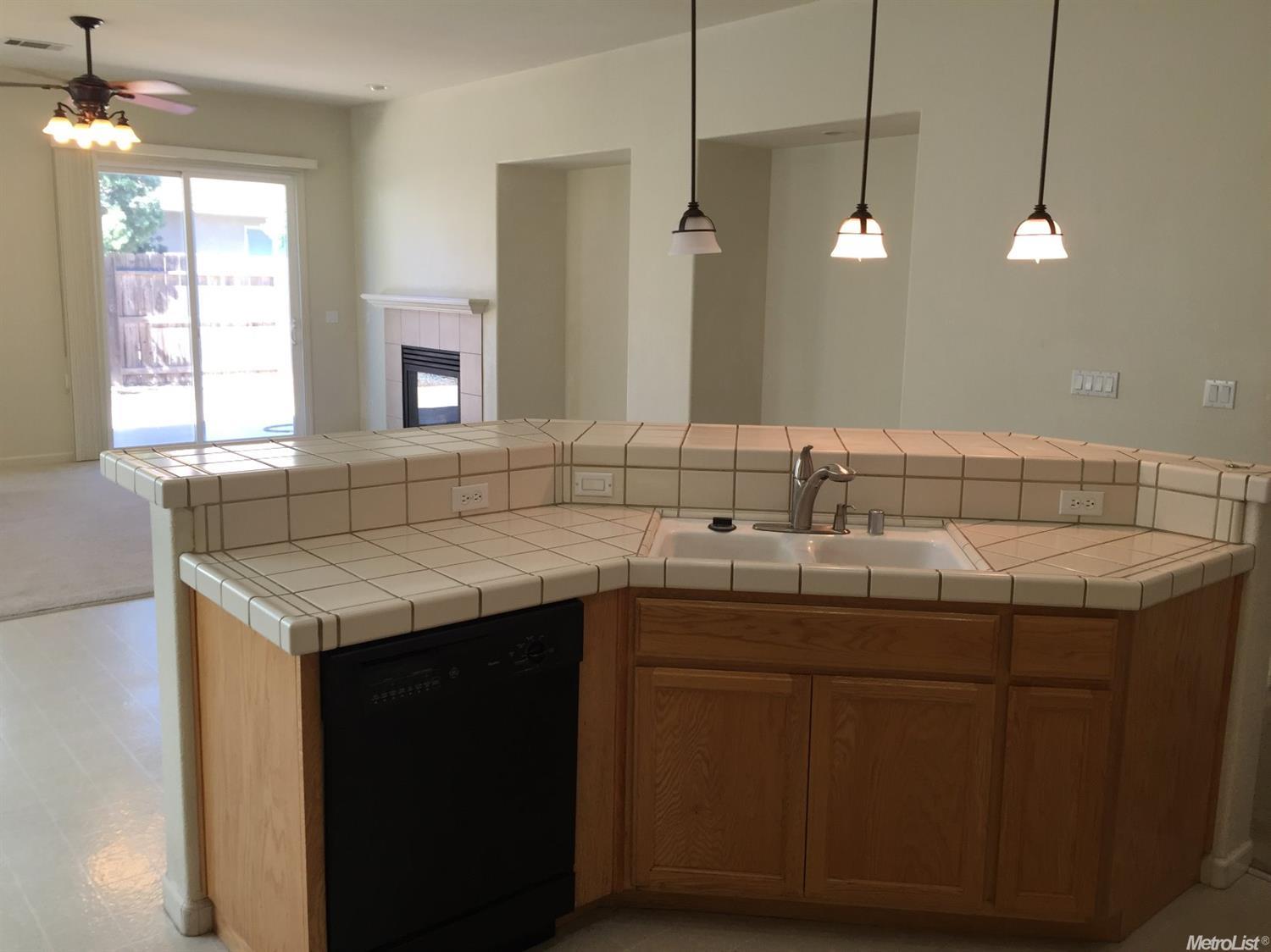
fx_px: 1064
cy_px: 476
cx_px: 636
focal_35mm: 29
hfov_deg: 61.7
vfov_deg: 48.2
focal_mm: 4.15
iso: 40
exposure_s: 1/60
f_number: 2.2
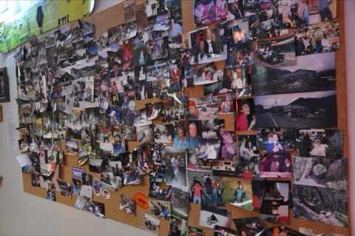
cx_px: 178
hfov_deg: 59.5
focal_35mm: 32
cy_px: 118
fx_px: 310
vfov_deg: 41.6
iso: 1600
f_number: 3.8
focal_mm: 21
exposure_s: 1/10
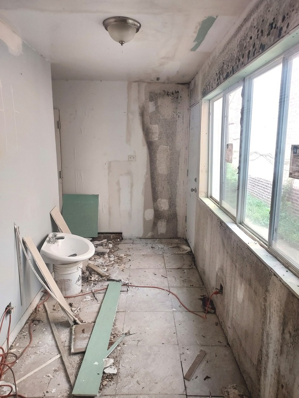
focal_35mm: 24
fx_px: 276
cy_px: 199
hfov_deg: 56.8
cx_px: 150
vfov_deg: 71.6
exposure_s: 1/60
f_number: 1.8
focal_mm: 4.6
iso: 125
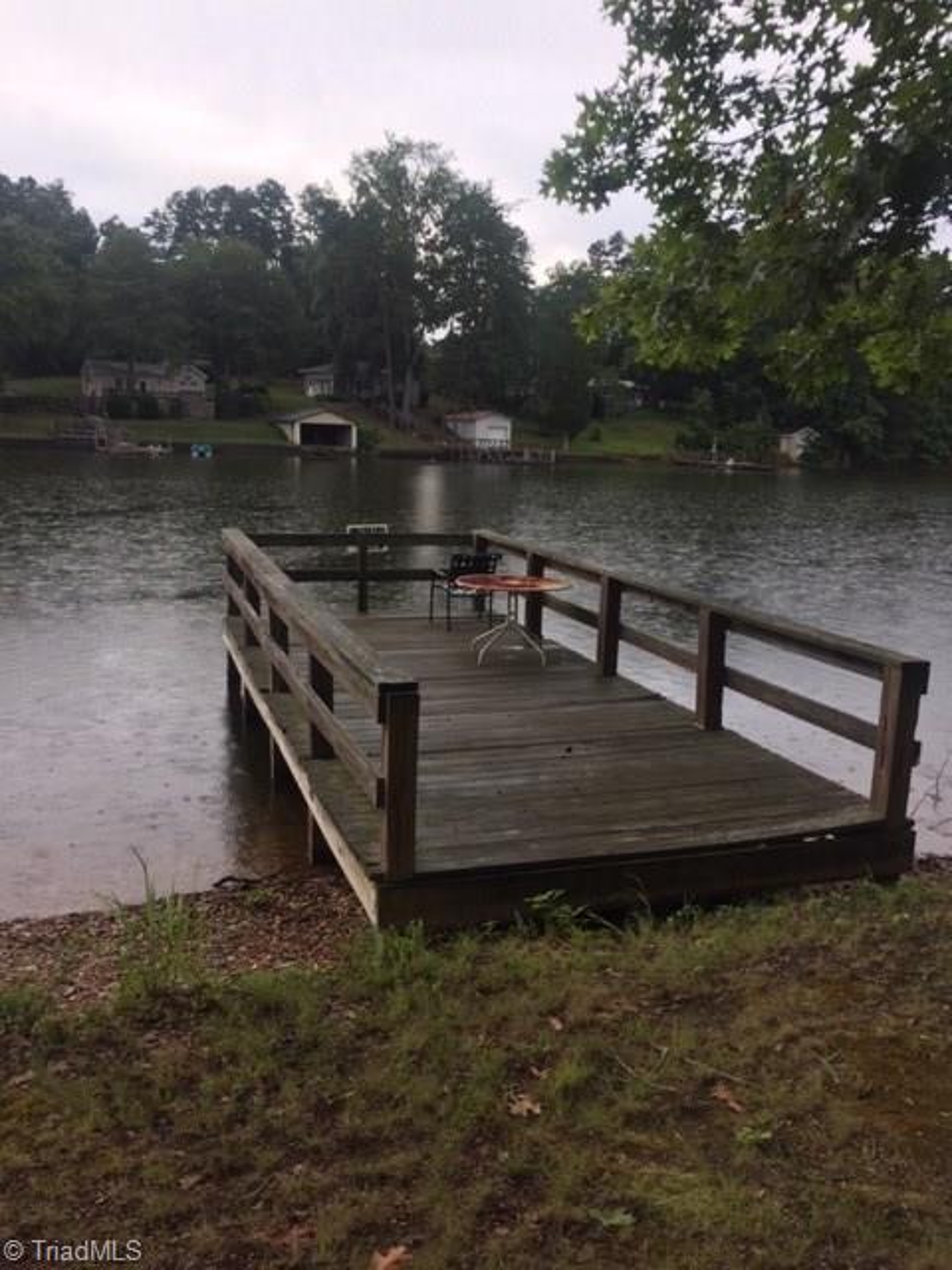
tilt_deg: -9.5
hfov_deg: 48.2
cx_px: 476
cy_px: 635
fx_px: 1063
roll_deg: -2.7
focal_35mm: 29
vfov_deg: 61.7
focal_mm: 4.15
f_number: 2.2
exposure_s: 1/719
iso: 32
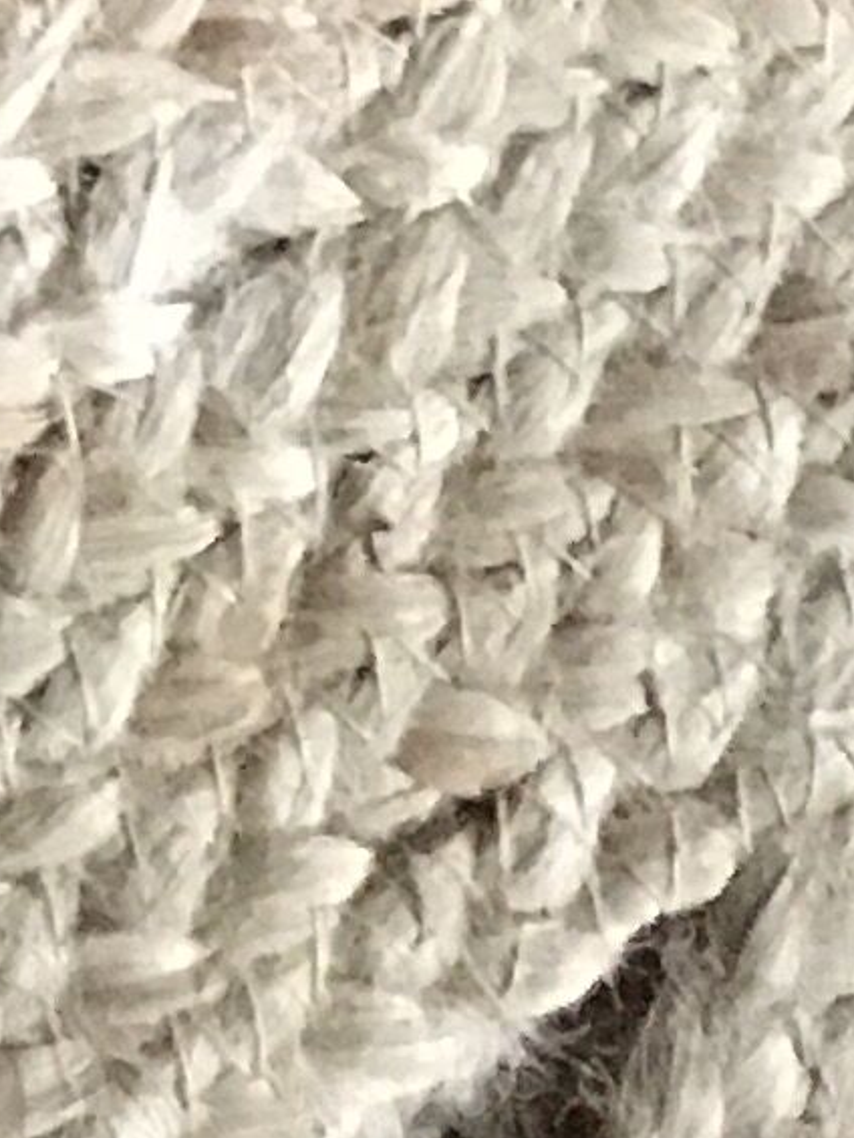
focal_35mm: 207
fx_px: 6807
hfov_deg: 6.8
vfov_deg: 7.8
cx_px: -1176
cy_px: -2679
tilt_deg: -64.6
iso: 320
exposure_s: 1/17
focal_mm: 4.15
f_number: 2.2
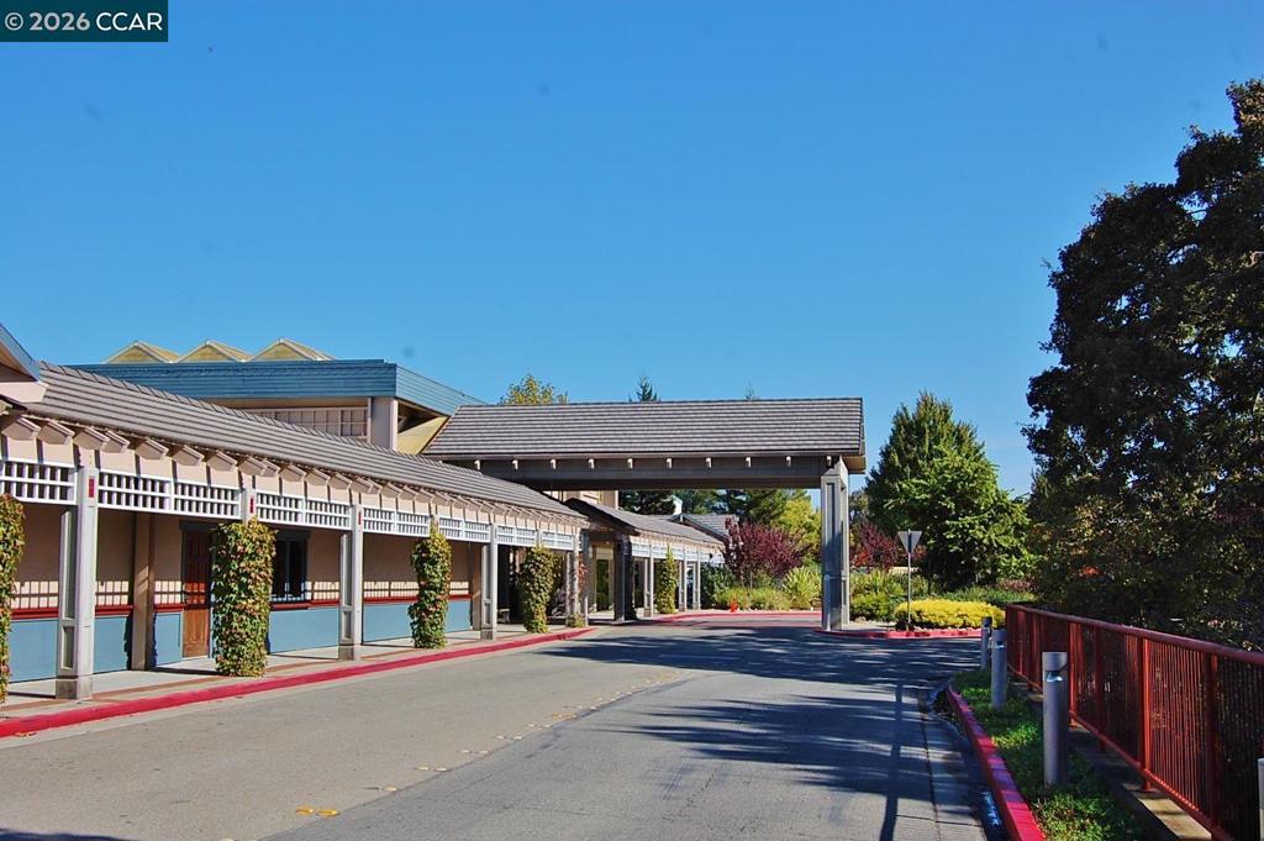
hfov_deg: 49.6
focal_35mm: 39
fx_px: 1368
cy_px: 420
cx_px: 632
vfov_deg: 34.2
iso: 200
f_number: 9
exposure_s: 1/320
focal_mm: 26
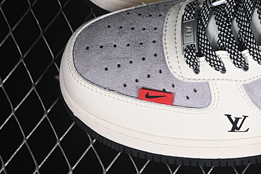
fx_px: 1233
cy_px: -14
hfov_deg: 11.9
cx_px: 283
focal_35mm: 170
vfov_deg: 8.0
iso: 160
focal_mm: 50
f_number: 7.1
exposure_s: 1/80
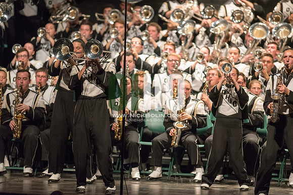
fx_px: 2442
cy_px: 98
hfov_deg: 6.9
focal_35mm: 300
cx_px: 146
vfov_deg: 4.6
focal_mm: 300
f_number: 2.8
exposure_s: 1/500
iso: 4000
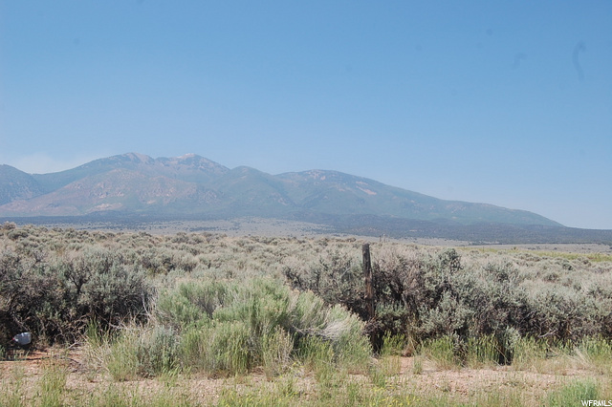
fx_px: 816
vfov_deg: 28.0
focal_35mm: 48
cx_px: 306
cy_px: 204
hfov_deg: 41.1
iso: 200
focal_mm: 32
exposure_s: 1/320
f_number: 9
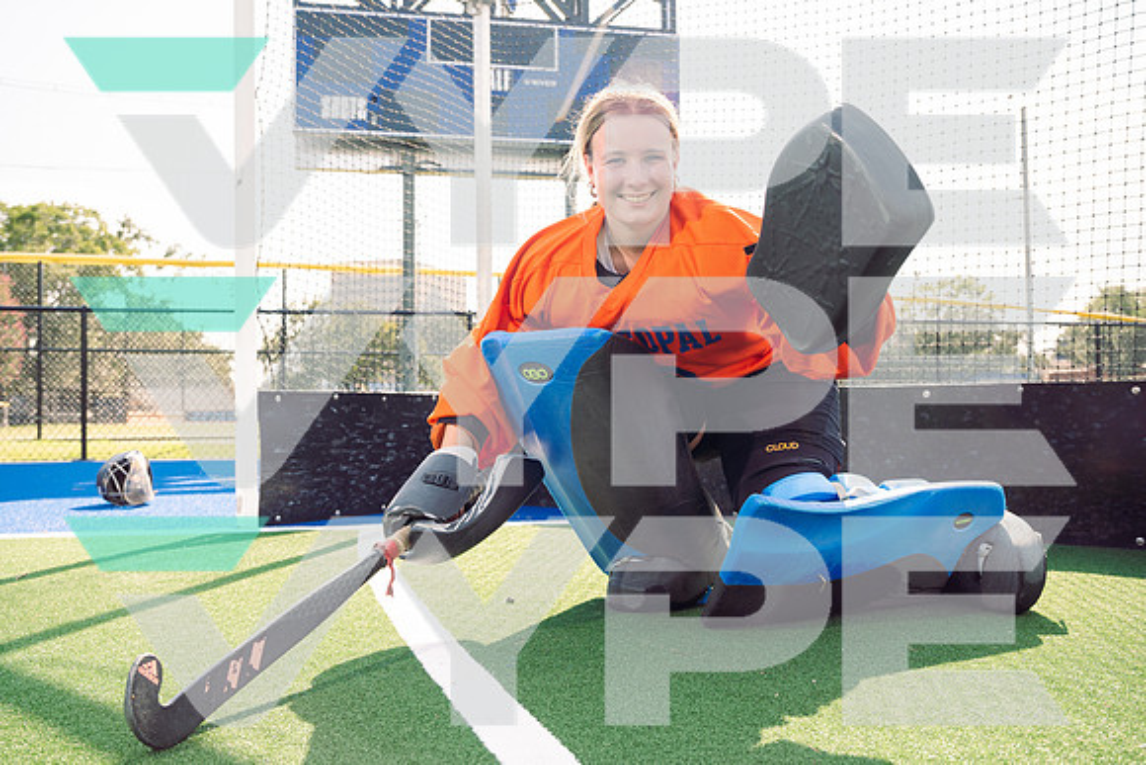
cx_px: 573
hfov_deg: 61.9
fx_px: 955
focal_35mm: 30
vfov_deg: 43.6
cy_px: 382
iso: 100
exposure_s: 1/250
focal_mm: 30
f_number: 5
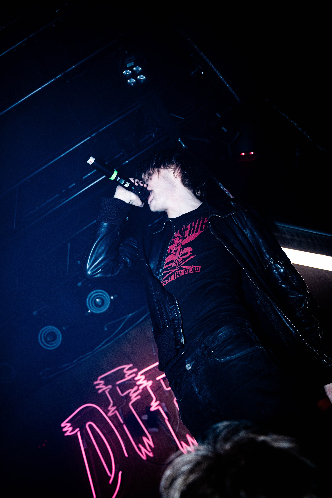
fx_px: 387
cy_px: 249
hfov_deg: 46.4
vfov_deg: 65.5
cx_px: 166
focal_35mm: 28
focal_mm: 28
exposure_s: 1/125
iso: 1600
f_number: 2.8
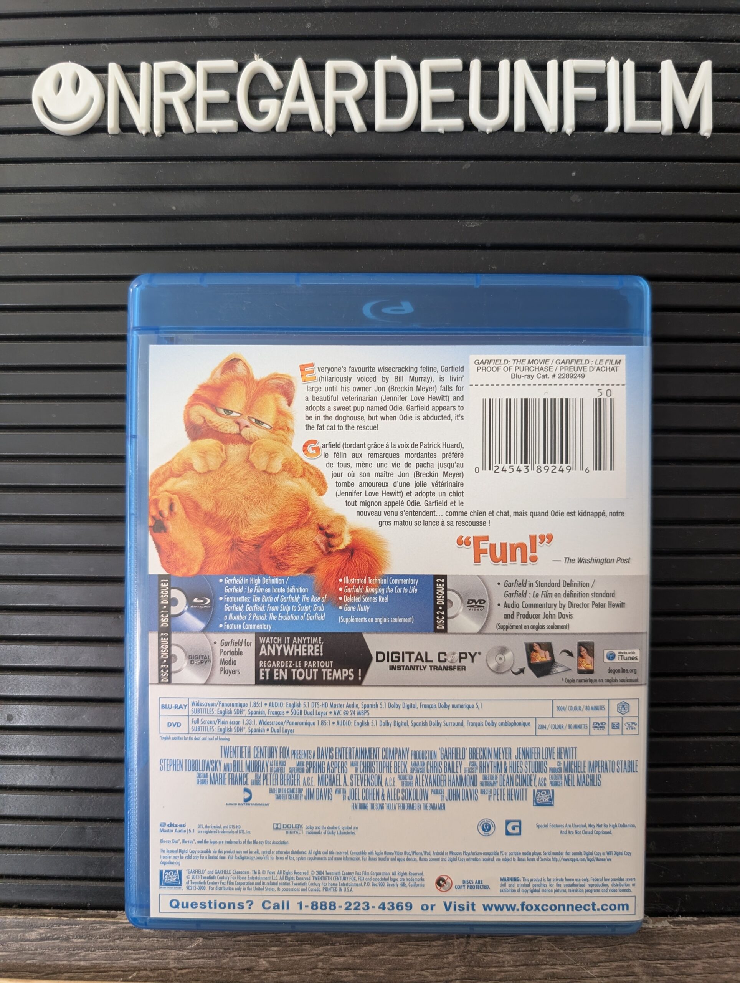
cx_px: 370
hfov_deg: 56.9
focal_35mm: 24
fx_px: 682
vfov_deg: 71.5
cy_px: 492
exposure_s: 1/120
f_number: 1.68
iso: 340
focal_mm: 6.9
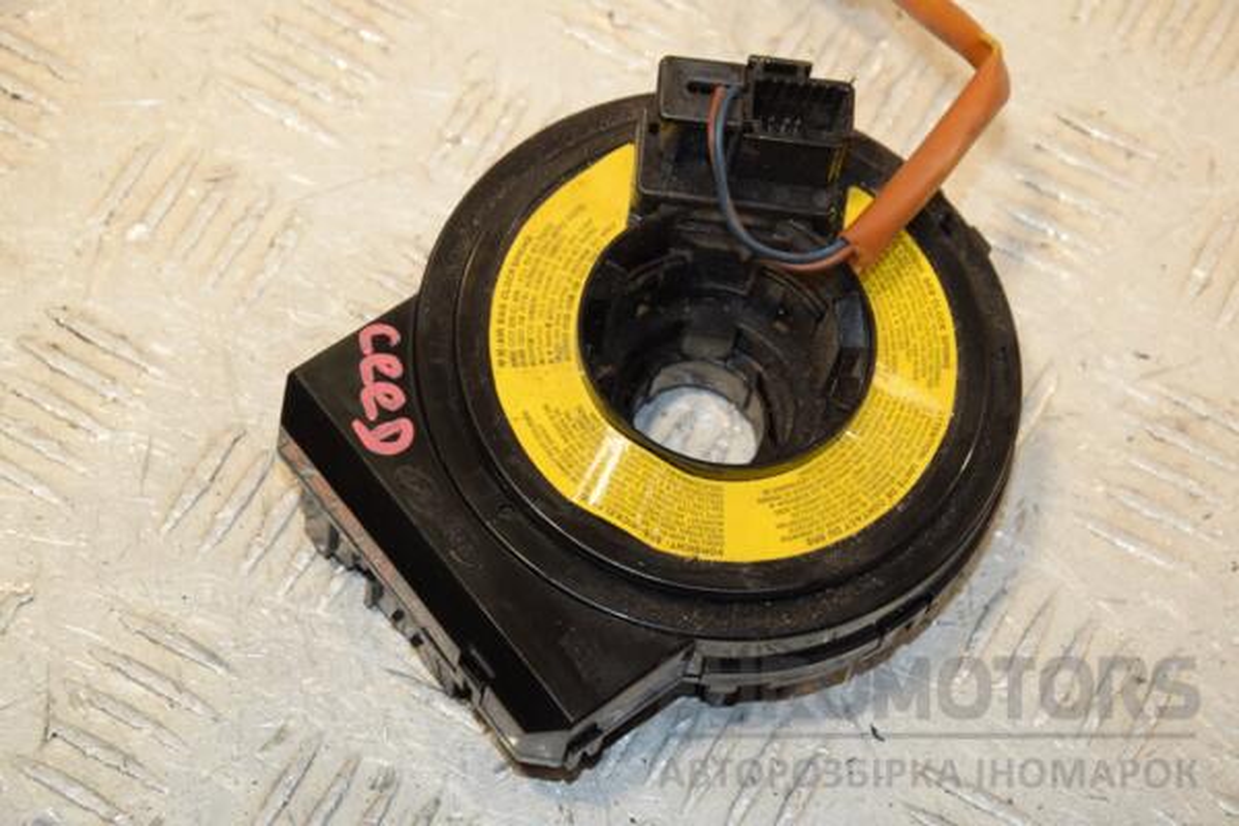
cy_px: 413
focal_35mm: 112
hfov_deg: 18.2
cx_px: 620
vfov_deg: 12.2
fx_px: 3872
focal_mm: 75
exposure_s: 1/200
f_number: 8
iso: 800
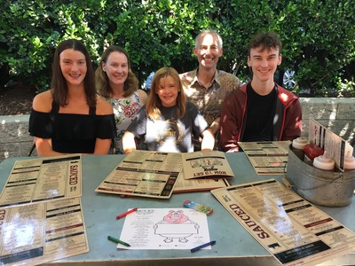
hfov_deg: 61.7
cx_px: 178
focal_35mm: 29
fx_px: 297
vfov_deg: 48.2
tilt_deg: -19.6
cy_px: 133
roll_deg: +1.4
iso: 25
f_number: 2.2
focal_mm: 4.15
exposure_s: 1/30
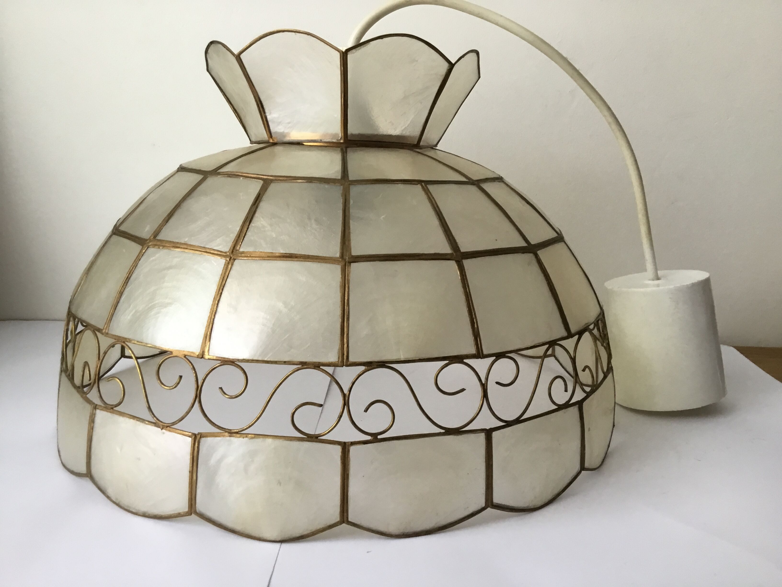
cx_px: 391
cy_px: 294
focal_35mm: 31
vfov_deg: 45.4
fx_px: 700
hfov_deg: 58.4
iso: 80
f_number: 2.4
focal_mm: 3.3
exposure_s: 1/33
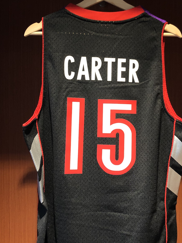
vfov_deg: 39.6
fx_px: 336
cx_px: 107
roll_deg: +0.9
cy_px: 107
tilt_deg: +0.6
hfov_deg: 30.2
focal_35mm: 48
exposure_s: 1/15
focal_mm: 3.99
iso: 80
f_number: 1.8
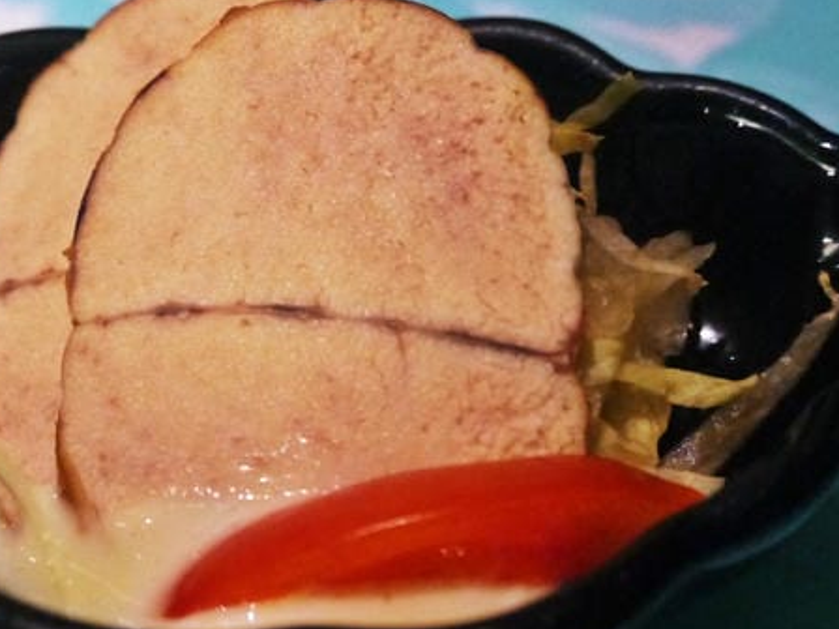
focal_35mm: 75
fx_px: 1818
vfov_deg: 19.6
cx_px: 320
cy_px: 324
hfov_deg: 25.9
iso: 1600
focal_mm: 14
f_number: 3.5
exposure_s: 1/80
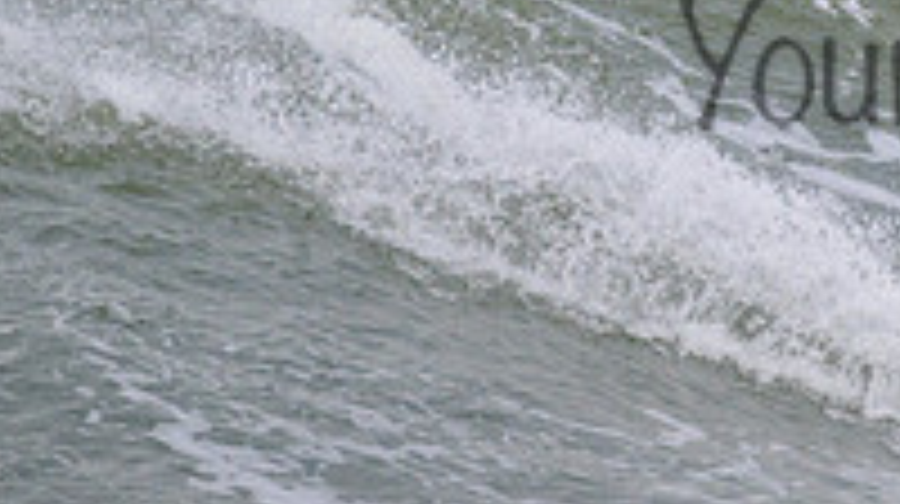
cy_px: 20
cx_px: 1143
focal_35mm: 2431
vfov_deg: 0.5
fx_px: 57952
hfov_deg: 0.9
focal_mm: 800
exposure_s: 1/2000
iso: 720
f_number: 11
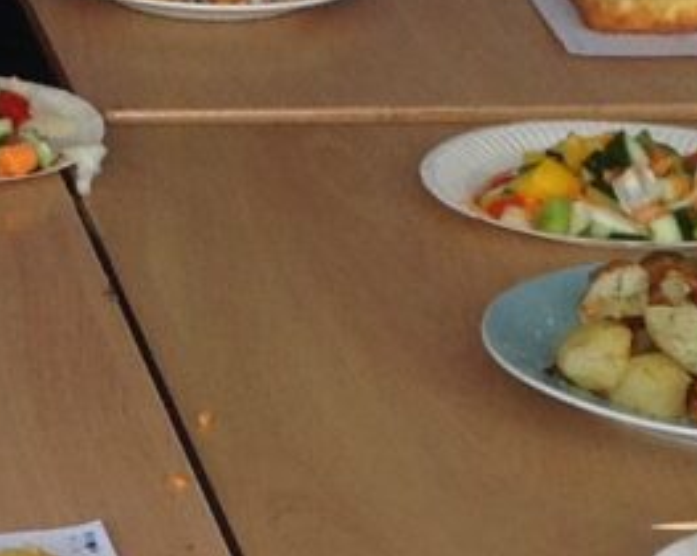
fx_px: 4349
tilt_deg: -26.0
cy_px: 854
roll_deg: -1.9
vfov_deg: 7.2
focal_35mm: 211
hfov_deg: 9.1
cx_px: 94
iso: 80
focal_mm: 4.28
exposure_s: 1/60
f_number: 2.4
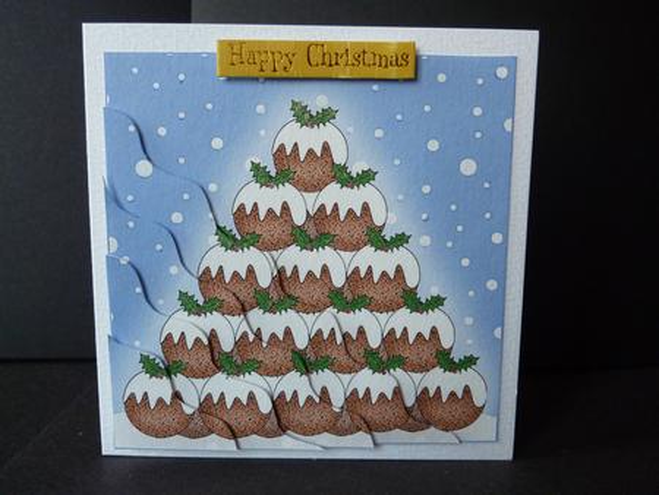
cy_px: 248
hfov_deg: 52.6
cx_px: 330
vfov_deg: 40.7
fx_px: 667
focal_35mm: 35
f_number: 3.5
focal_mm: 5.7
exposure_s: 1/30
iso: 320
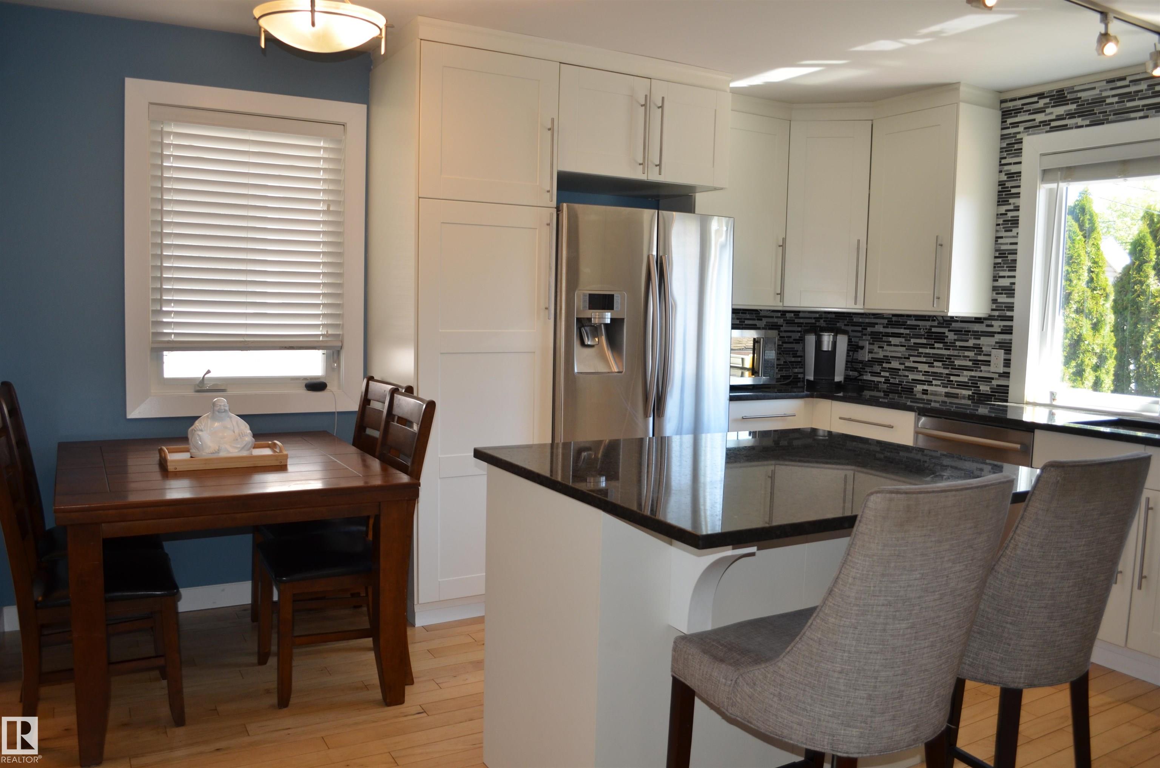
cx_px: 580
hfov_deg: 67.5
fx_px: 868
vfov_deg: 47.7
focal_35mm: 27
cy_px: 384
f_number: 3.5
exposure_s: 1/125
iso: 360
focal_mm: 18
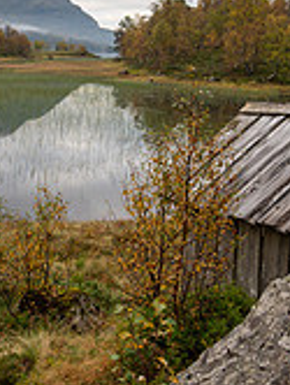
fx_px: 524
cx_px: 67
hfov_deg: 30.4
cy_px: 220
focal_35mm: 47
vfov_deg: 40.3
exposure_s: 1/50
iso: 100
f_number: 9
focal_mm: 14
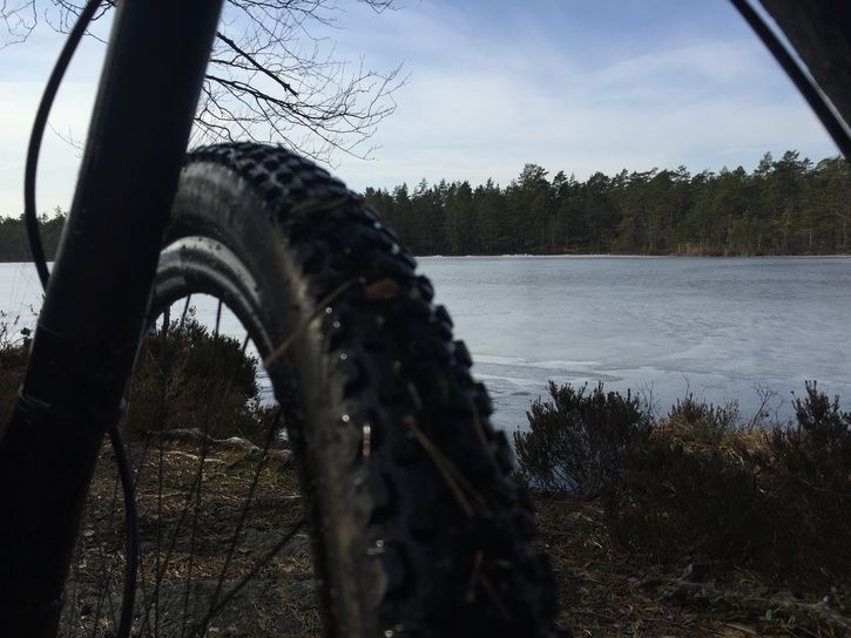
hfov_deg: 61.7
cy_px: 319
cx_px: 426
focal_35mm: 29
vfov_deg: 48.2
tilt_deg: -5.5
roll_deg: +1.1
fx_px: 713
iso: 32
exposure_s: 1/2326
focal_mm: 4.15
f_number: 2.2
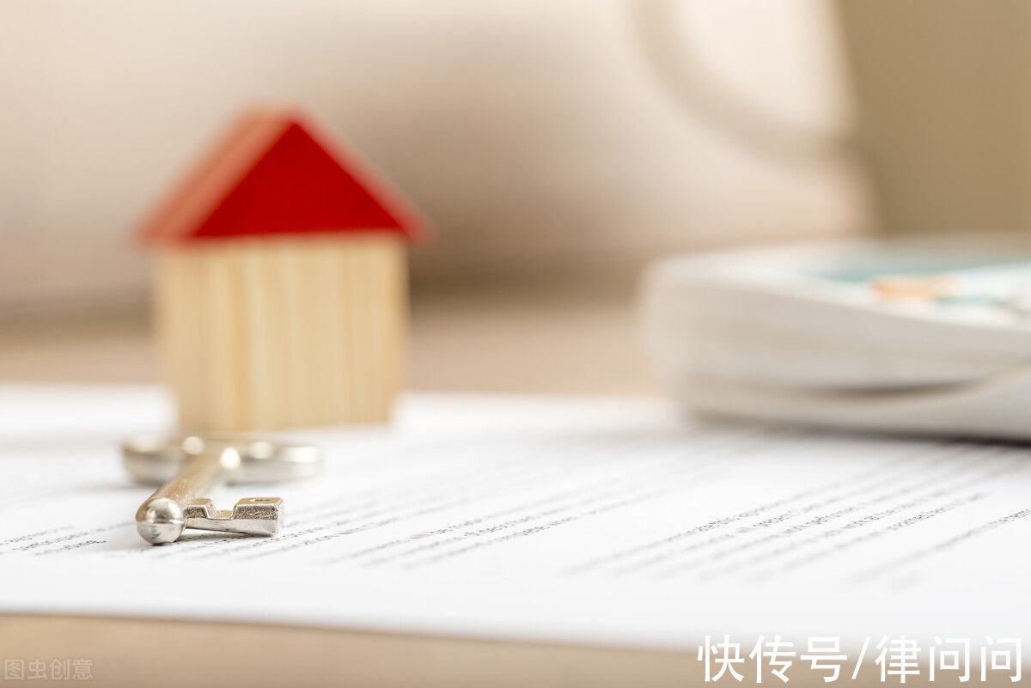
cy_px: 344
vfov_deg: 13.1
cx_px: 516
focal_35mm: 105
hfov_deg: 19.4
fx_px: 3008
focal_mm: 105
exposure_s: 1/200
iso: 100
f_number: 7.1
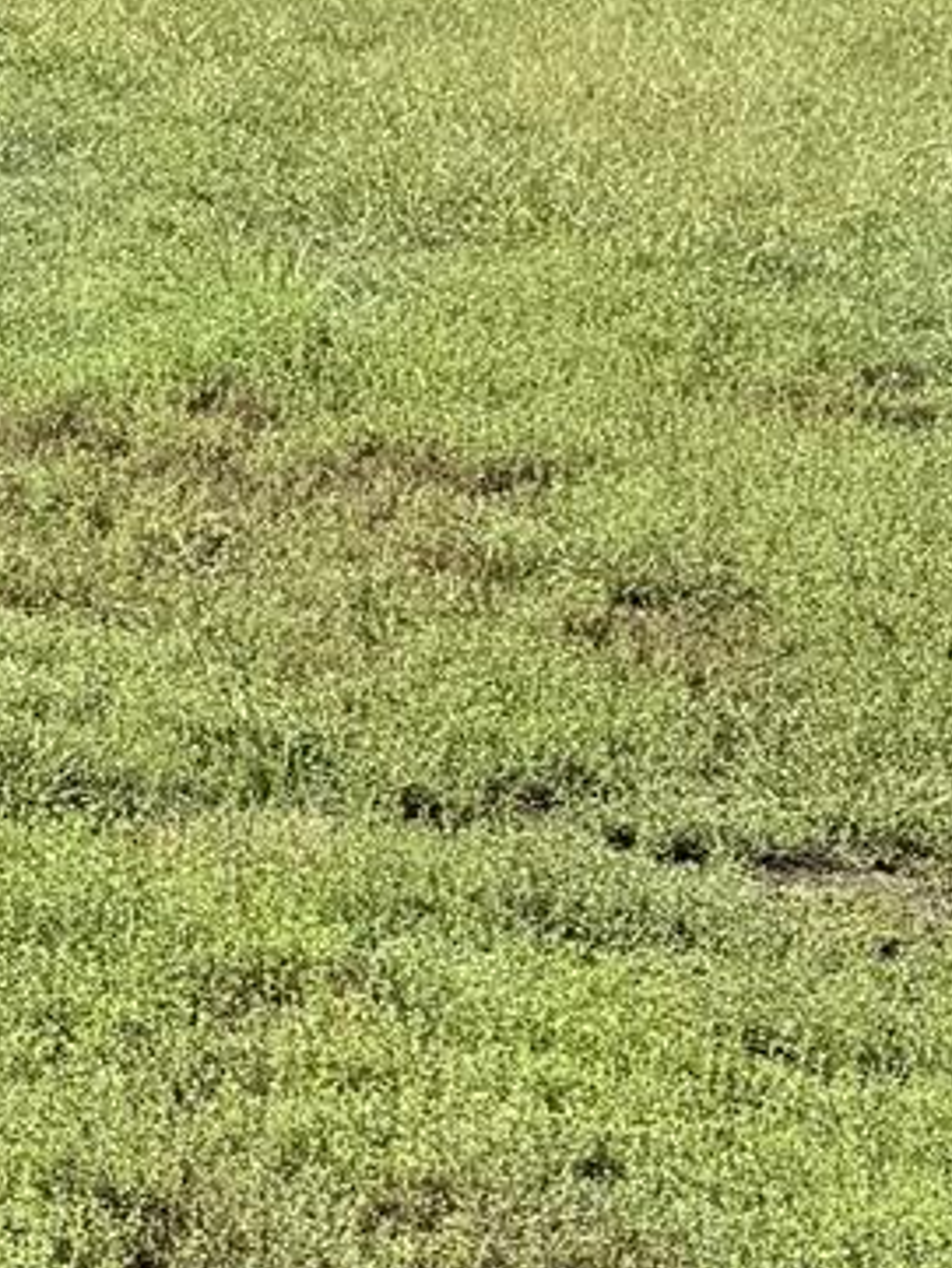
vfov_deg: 12.5
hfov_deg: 8.7
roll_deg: -1.6
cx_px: -1395
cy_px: -369
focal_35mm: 153
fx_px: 5607
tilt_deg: -3.7
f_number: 1.78
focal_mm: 6.76
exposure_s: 1/3584
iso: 80
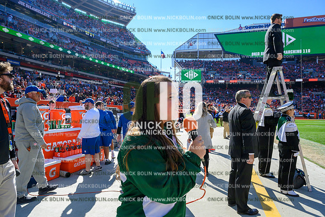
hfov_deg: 73.7
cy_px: 108
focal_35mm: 24
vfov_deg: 53.2
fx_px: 217
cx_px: 162
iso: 1000
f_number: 8
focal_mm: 24
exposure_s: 1/2000
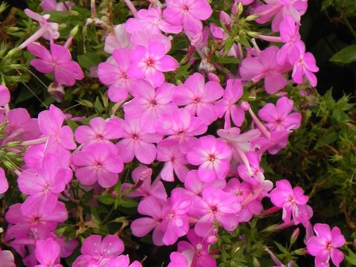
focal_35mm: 217
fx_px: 2232
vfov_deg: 6.8
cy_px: 100
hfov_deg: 9.1
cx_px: 178
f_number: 5
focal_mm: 28.8
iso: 160
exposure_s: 1/400
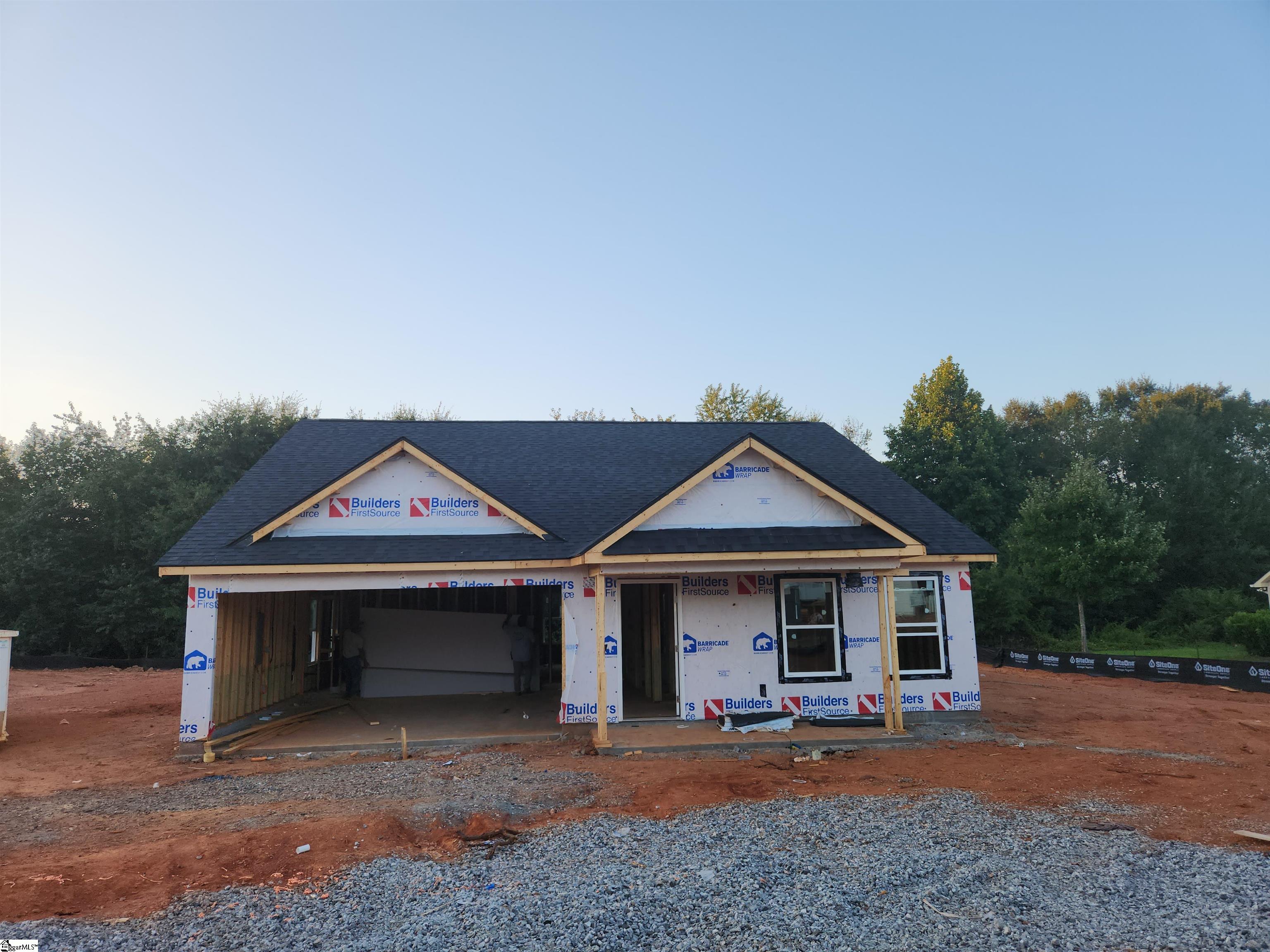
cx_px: 635
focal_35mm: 23
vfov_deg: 58.9
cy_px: 476
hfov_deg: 73.9
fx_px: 844
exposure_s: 1/261
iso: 20
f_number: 1.8
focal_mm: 5.4
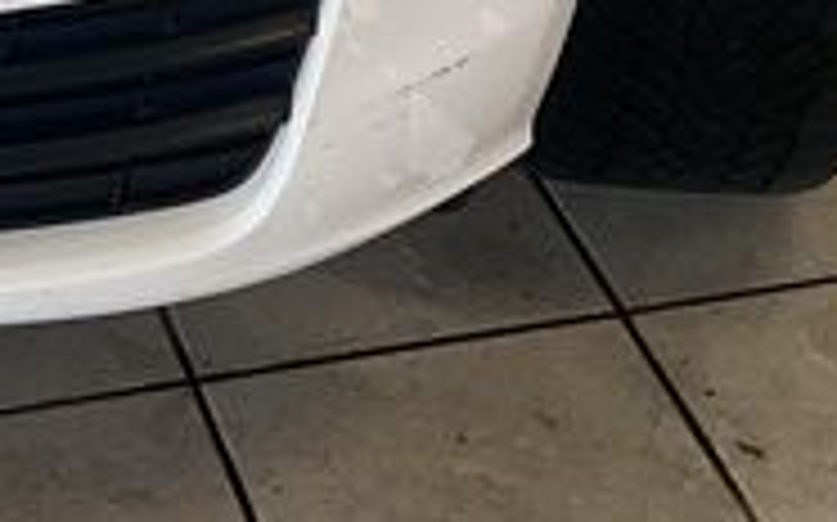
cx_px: 180
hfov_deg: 15.7
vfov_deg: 9.0
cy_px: -702
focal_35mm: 132
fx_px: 3009
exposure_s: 1/100
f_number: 1.8
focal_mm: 3
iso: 32
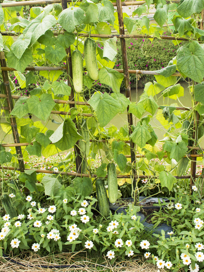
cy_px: 136
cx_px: 88
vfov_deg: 39.7
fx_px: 377
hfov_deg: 30.2
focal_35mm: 48
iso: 200
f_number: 7.1
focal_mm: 22
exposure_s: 1/160
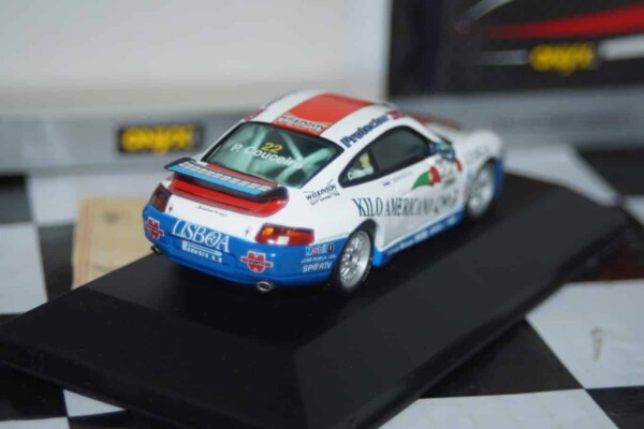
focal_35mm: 90
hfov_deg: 22.6
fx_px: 1610
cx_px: 322
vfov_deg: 15.2
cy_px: 214
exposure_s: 1/60
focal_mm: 60
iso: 200
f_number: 5.6
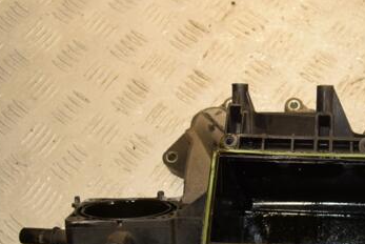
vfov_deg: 23.5
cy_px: 192
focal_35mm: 57
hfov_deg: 33.8
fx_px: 578
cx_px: 300
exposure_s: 1/160
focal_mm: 22
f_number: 5
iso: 800
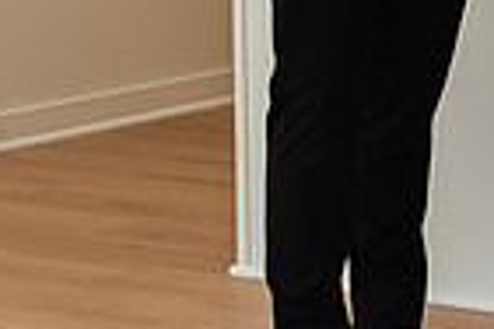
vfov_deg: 6.5
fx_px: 2827
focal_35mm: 206
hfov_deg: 9.3
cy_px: -310
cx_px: 995
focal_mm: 50
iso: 200
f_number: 5.6
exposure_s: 1/160
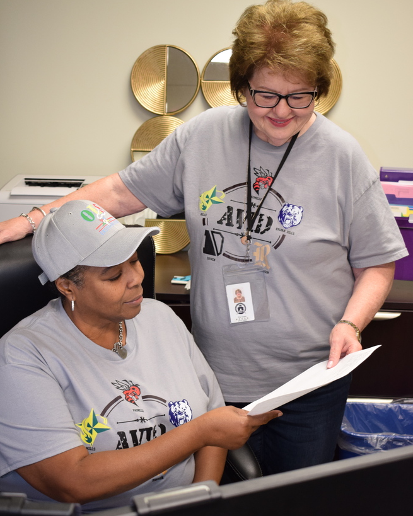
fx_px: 834
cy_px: 276
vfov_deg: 34.4
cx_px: 202
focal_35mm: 55
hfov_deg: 27.8
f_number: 4.2
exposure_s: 1/50
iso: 800
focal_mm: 31
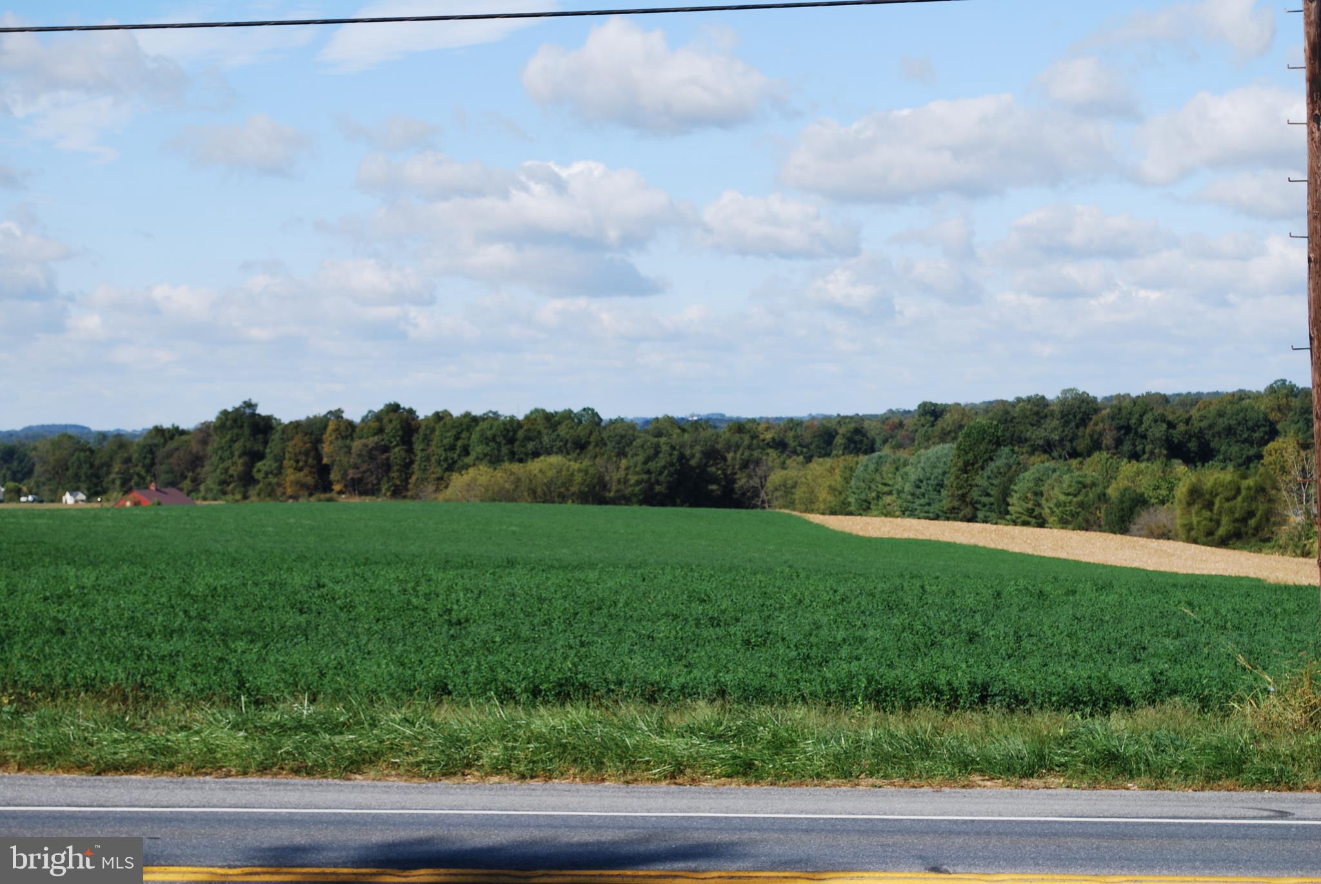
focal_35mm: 82
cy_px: 442
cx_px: 660
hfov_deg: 24.6
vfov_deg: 16.6
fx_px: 3030
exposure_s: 1/250
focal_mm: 55
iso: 100
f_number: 8
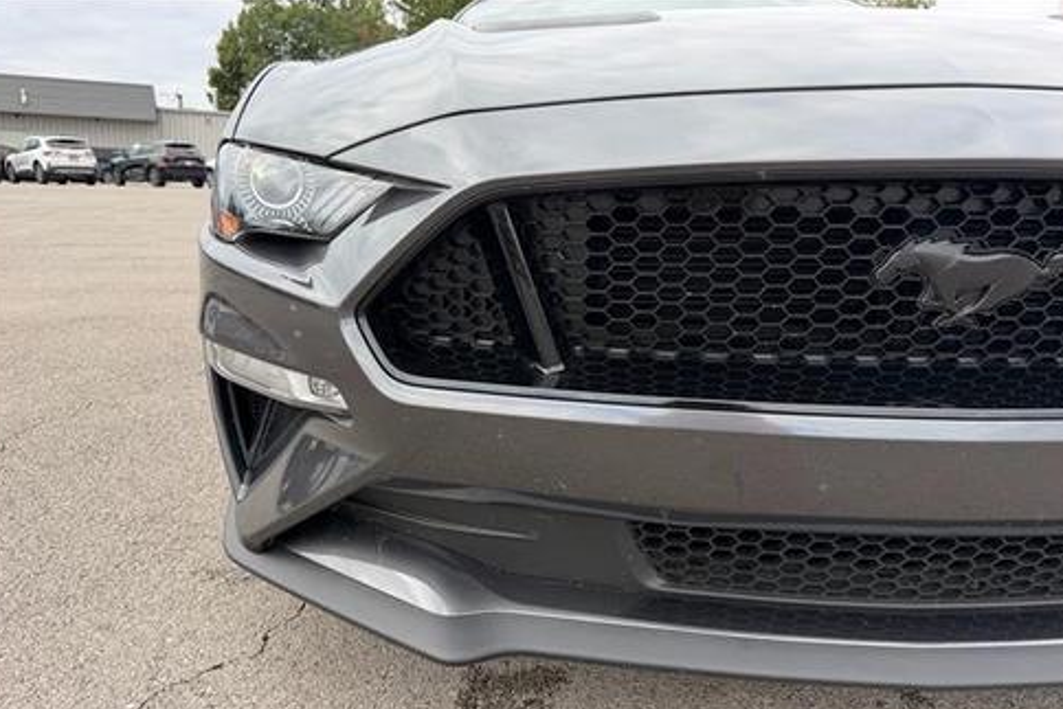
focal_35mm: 26
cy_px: 410
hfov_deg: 69.4
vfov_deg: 49.4
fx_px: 768
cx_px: 525
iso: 80
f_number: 1.78
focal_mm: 6.76
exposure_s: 1/567
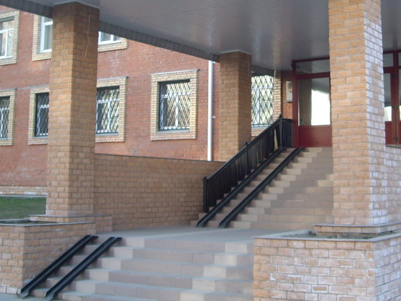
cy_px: 59
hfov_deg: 30.9
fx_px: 718
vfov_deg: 23.3
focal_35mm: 62
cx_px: 270
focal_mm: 6.2
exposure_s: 1/160
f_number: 2.7
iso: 100
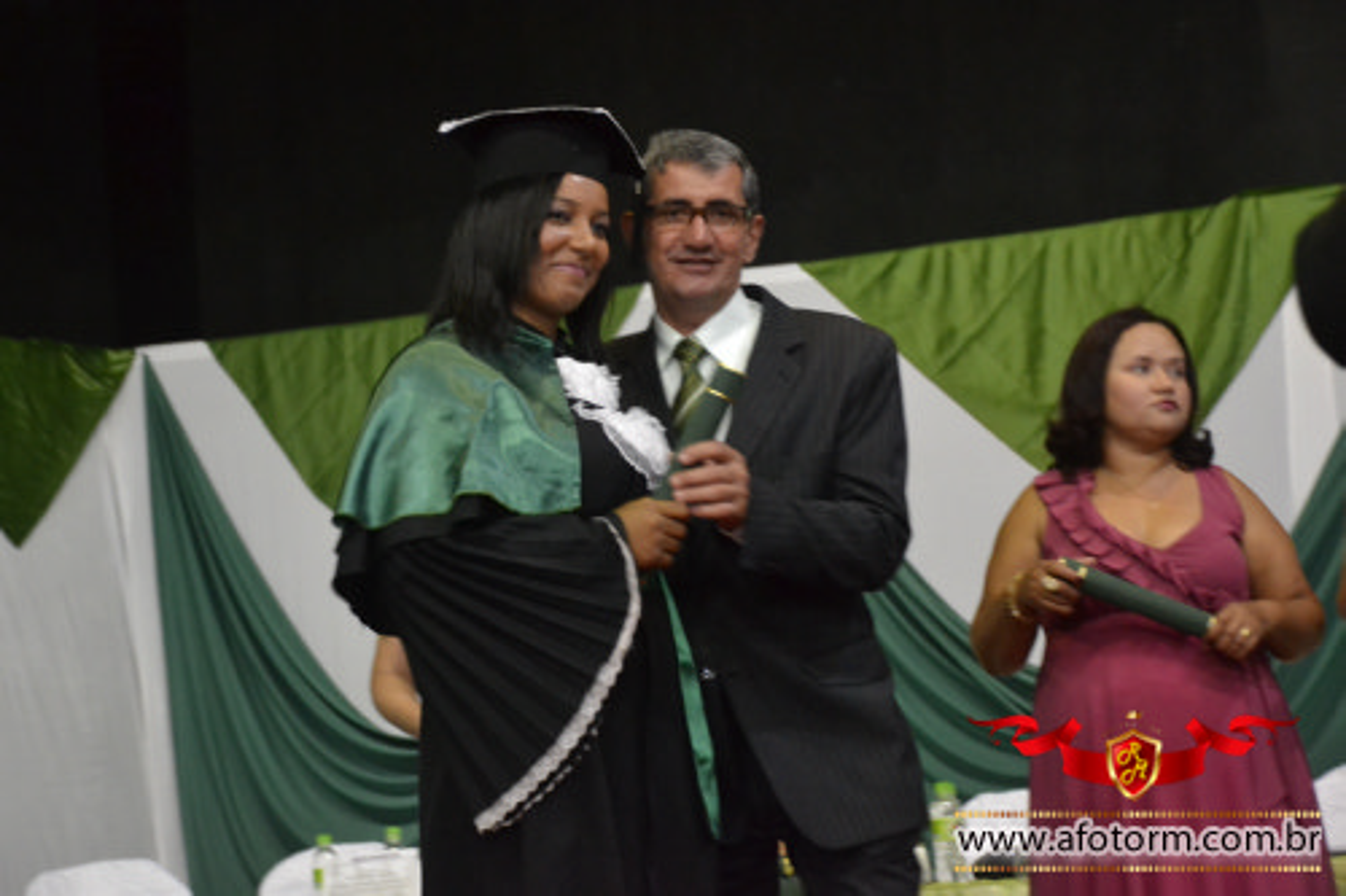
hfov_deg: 23.4
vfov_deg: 15.7
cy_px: 448
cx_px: 673
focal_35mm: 87
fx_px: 3252
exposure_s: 1/20
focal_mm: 58
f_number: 5
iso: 3200
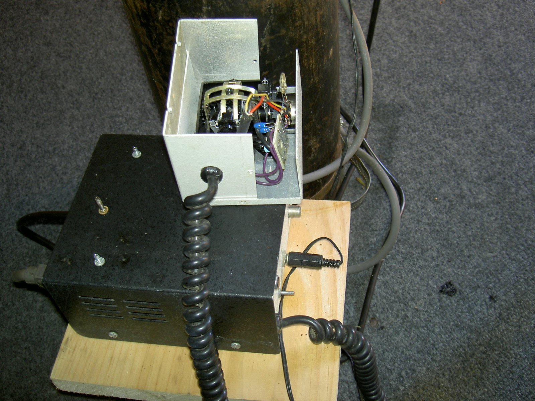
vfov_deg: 36.8
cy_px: 200
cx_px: 268
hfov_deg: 47.9
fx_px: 603
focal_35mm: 39
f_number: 2.8
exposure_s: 1/8
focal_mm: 8
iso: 100
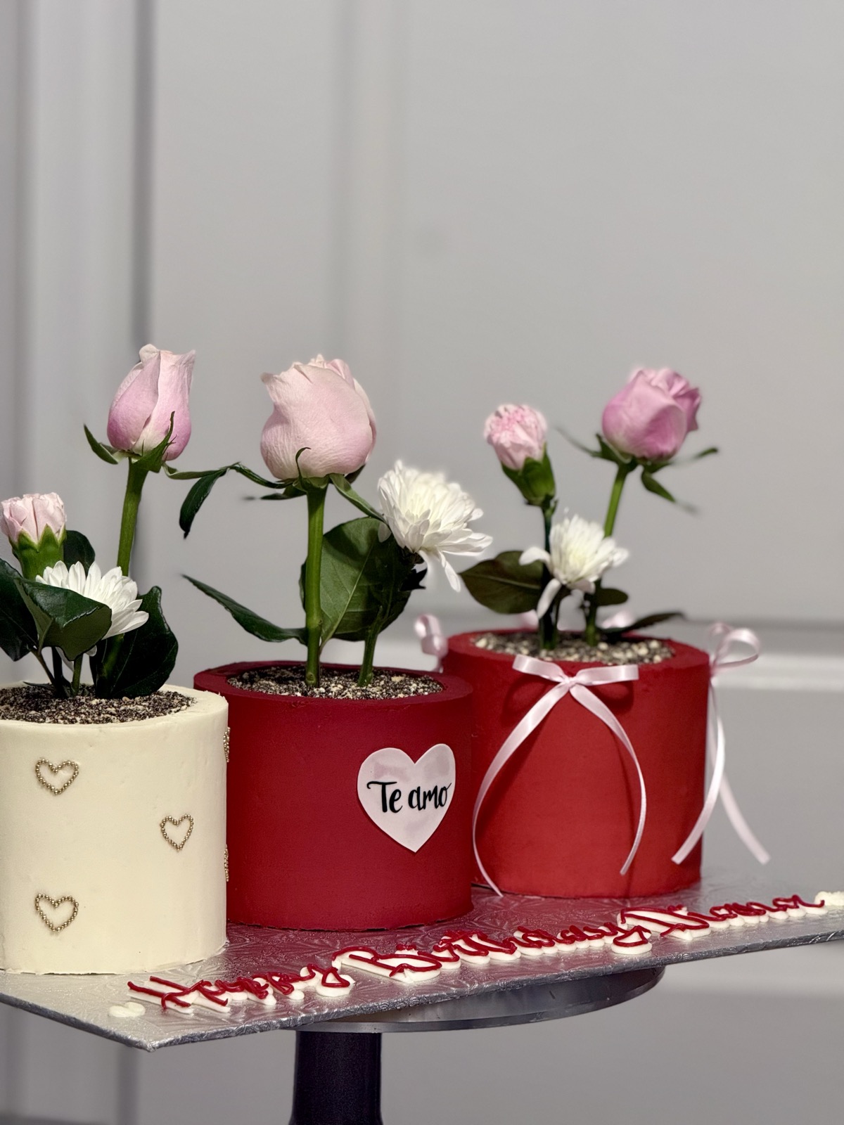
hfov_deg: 12.3
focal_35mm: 120
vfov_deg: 16.4
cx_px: 422
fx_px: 3901
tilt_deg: -8.0
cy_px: 562
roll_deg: -1.6
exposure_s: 1/60
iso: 200
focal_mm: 15.66
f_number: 2.8
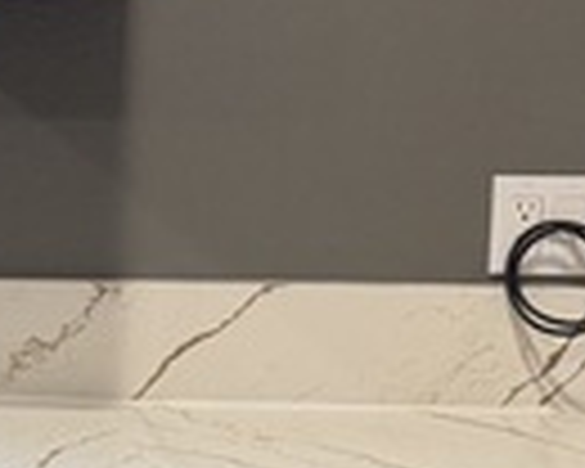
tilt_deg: -6.0
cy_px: 212
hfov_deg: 13.3
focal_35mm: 120
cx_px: -655
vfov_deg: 12.9
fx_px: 2078
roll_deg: +0.0
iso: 200
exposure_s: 1/178
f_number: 1.78
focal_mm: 6.76
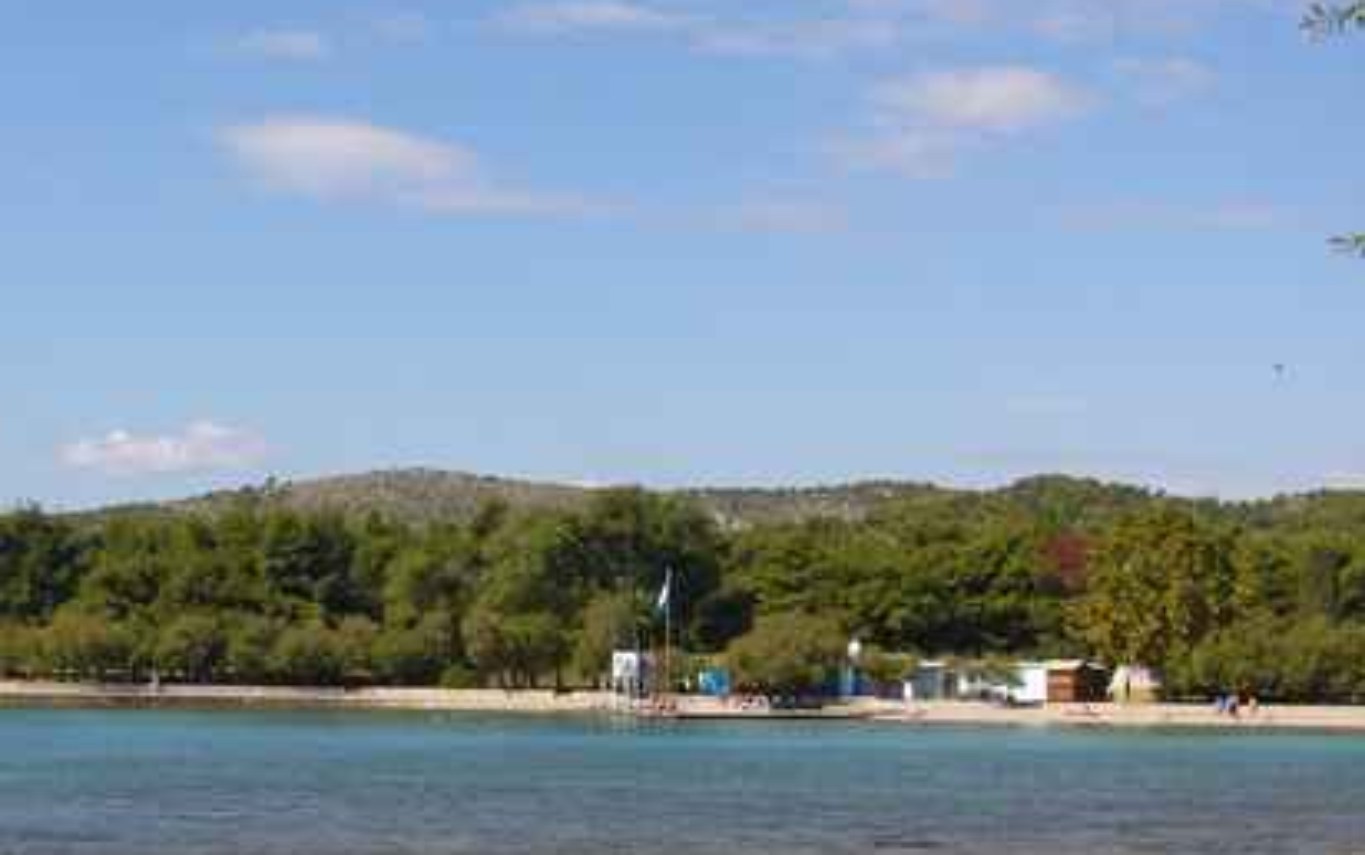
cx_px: 265
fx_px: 2680
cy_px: 537
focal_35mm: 72
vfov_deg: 18.1
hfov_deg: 28.0
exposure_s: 1/400
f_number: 5.6
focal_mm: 5.8
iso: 80
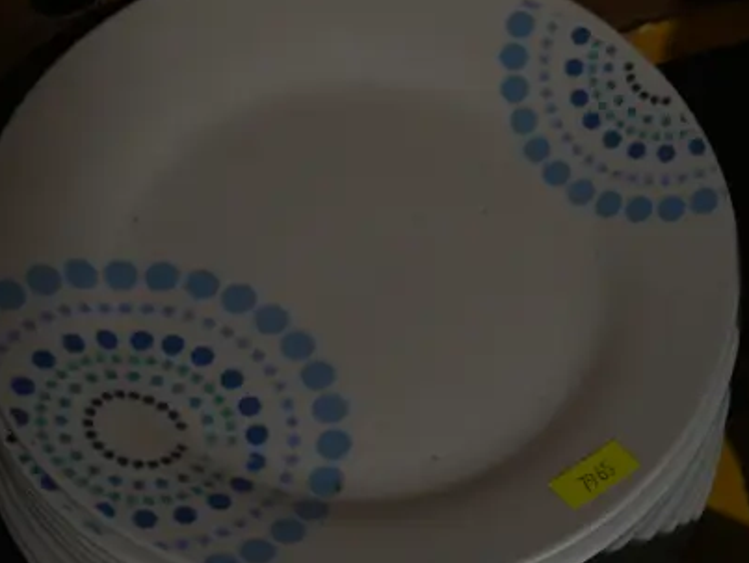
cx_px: 911
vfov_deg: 8.1
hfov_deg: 10.6
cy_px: 504
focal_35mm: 183
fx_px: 3963
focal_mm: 36
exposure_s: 1/80
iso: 320
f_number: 5.5
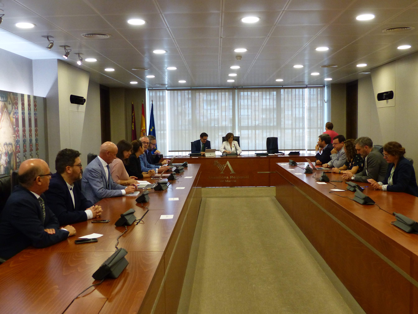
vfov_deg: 41.8
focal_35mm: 34
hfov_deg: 54.0
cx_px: 209
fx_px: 411
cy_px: 157
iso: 400
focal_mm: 6.2
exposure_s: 1/60
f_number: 2.8
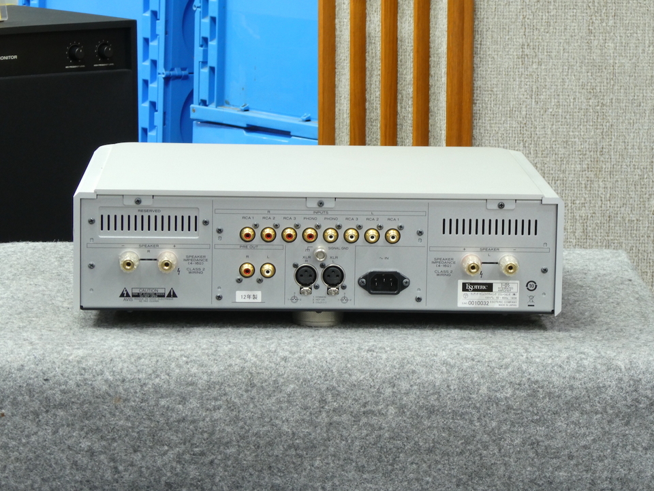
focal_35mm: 124
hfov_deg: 15.9
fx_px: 2343
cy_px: 246
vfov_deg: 12.0
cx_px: 327
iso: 200
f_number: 5.2
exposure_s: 1/3.2
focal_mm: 22.3
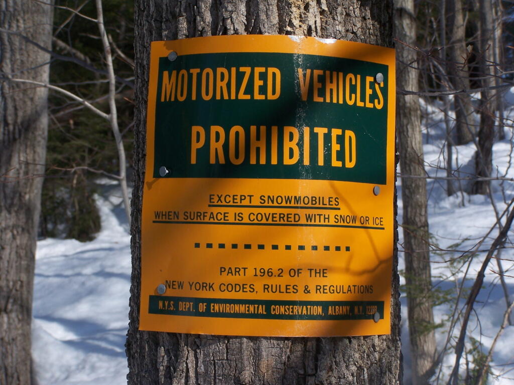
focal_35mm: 94
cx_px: 257
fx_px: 1396
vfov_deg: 15.7
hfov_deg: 20.9
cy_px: 192
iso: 80
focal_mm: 15.6
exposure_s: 1/800
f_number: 4.5
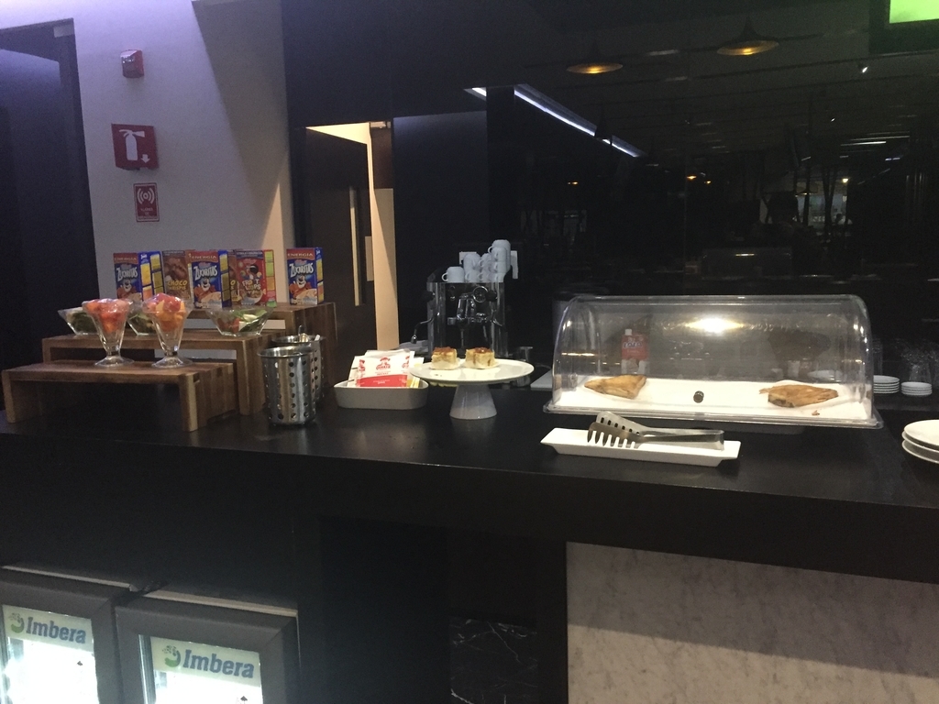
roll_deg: +1.0
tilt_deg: -9.3
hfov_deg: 61.7
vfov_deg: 48.2
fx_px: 787
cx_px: 470
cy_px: 352
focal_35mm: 29
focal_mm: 4.15
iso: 320
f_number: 2.2
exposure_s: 1/15
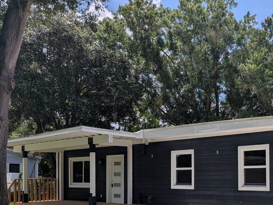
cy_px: 167
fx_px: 331
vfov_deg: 33.3
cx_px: 220
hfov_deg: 42.7
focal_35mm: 42
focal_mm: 4.53
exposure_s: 1/2463
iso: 29
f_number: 1.7
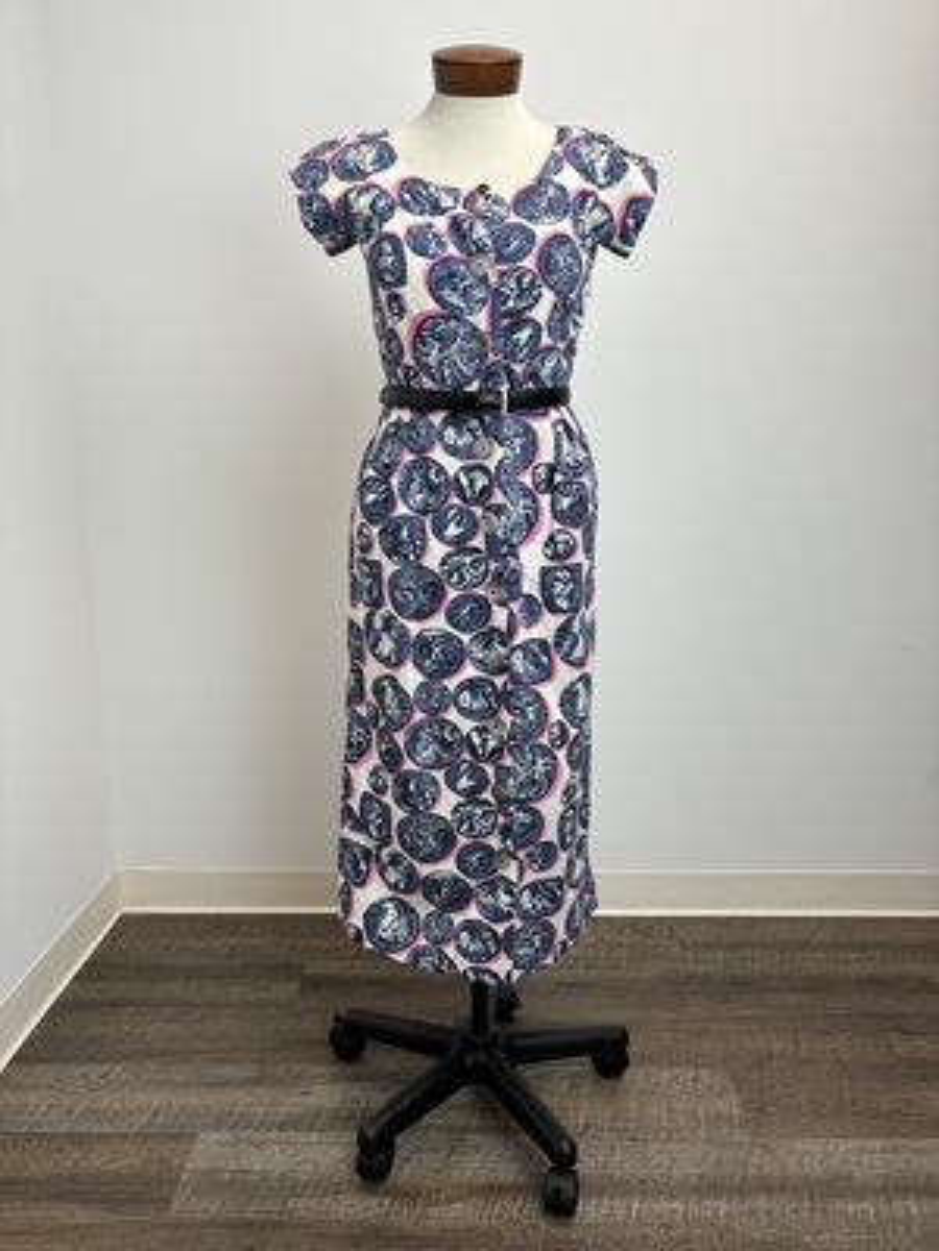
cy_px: 626
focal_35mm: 26
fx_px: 940
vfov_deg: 67.3
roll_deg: -0.6
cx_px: 470
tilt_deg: -11.3
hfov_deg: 53.1
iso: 40
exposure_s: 1/146
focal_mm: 5.96
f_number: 1.6
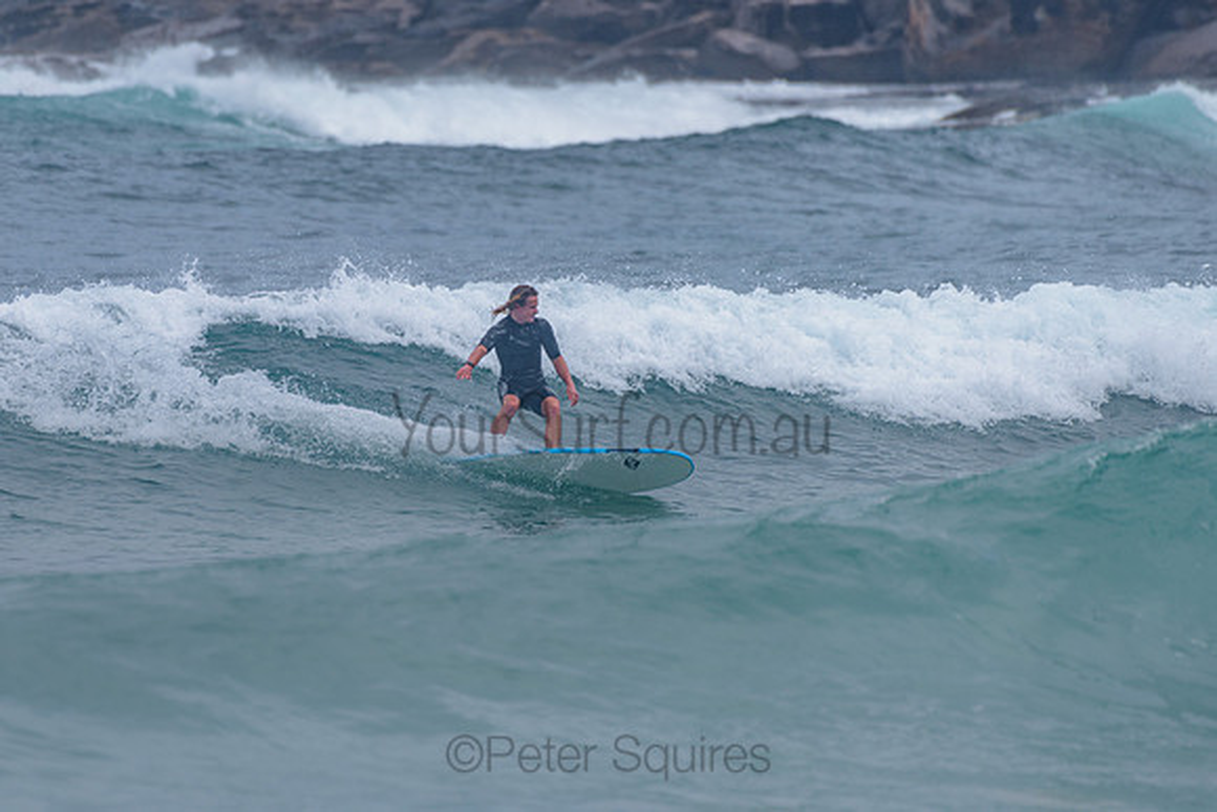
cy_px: 314
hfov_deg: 3.4
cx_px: 471
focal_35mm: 613
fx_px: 20717
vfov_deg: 2.2
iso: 280
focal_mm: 500
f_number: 5.6
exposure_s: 1/2000
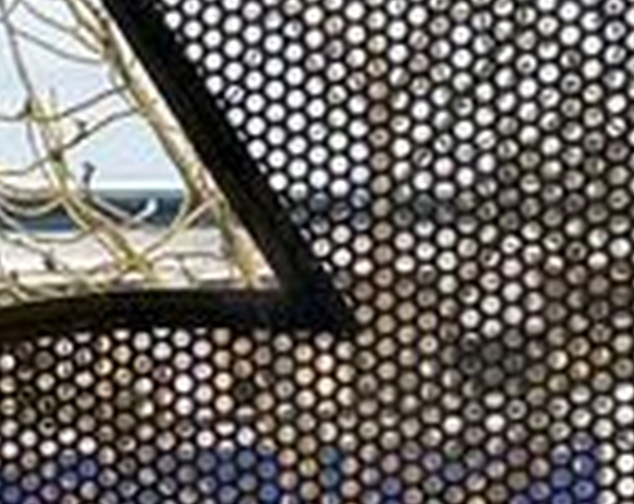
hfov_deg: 8.2
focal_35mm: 185
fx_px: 3462
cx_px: -1506
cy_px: 812
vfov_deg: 8.1
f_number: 1.78
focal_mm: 6.76
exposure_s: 1/1292
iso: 80
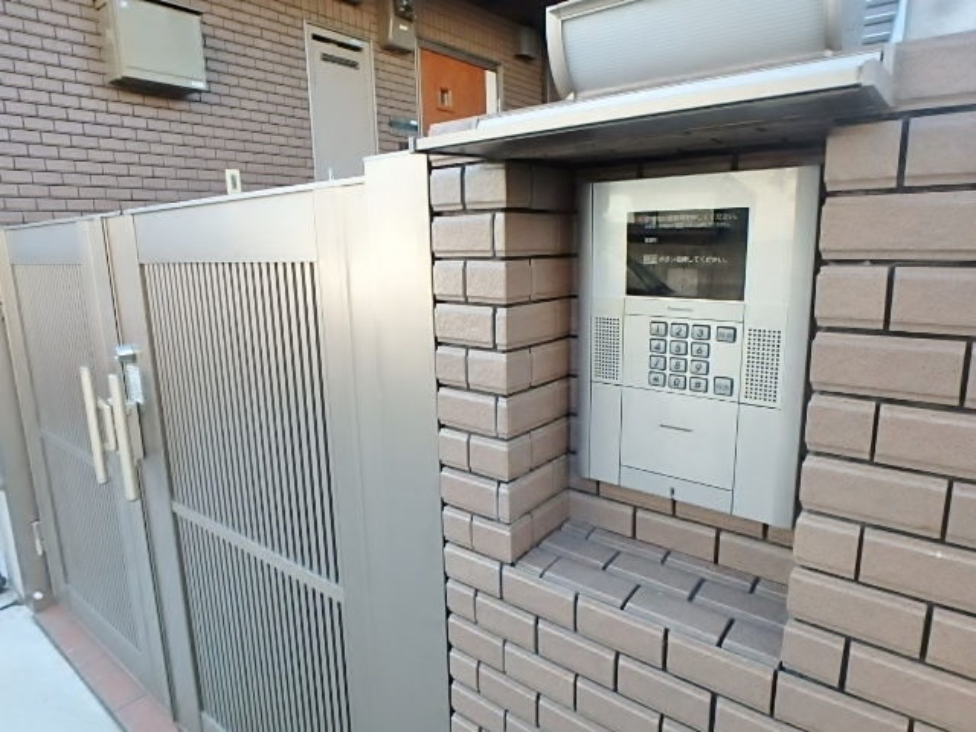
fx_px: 592
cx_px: 488
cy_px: 366
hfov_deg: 79.0
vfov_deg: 63.4
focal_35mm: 21
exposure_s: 1/250
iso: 500
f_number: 3.5
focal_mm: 3.7
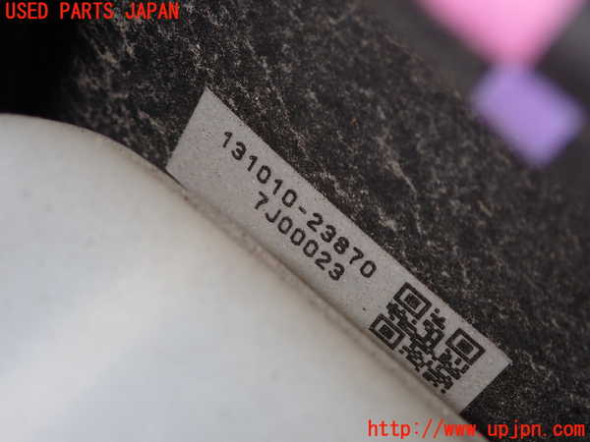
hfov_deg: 22.3
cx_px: 295
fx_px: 1500
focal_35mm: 88
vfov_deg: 16.8
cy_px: 221
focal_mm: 15.66
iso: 200
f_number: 13
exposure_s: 1/80
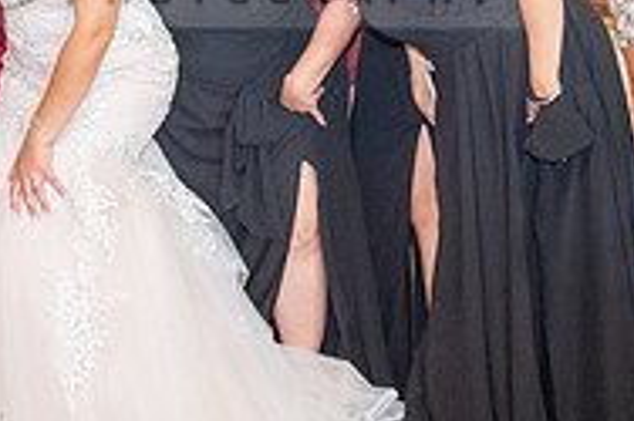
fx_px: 2446
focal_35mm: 139
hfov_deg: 14.8
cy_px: -52
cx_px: 236
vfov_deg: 9.7
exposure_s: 1/250
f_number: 2.8
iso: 1600
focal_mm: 45
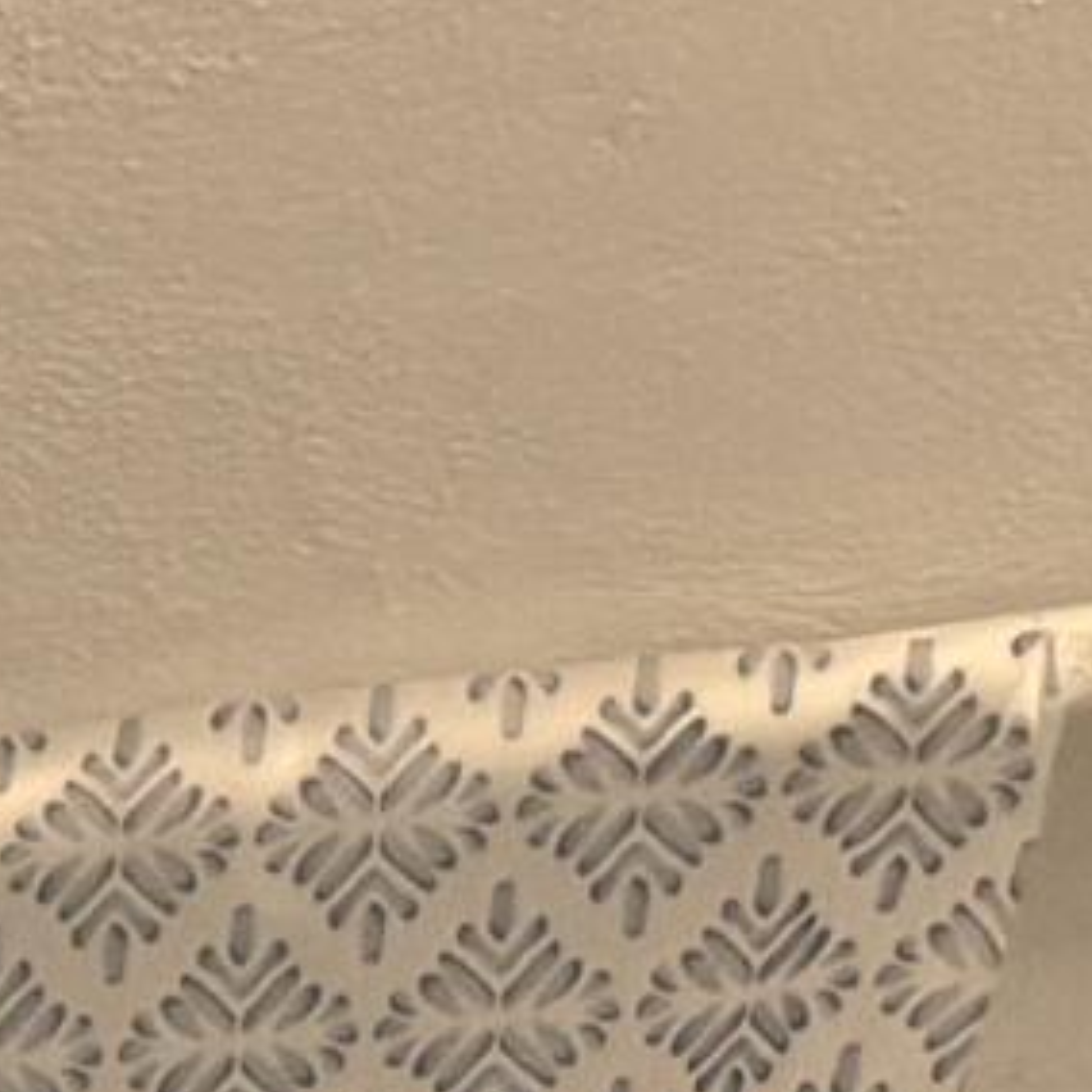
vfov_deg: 6.5
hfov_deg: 6.7
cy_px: 4122
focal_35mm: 224
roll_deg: +3.1
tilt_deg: -11.5
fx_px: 7995
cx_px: -2784
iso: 250
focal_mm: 6.76
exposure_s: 1/60
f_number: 1.78
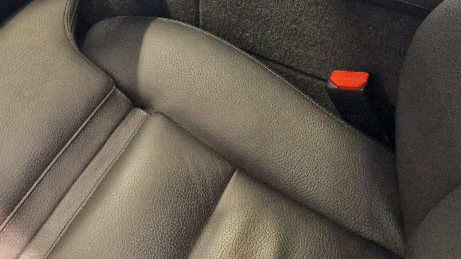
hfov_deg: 33.9
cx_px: 92
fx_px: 733
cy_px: -78
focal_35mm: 60
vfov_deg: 18.6
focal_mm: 5.4
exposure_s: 1/100
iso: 400
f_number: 1.8
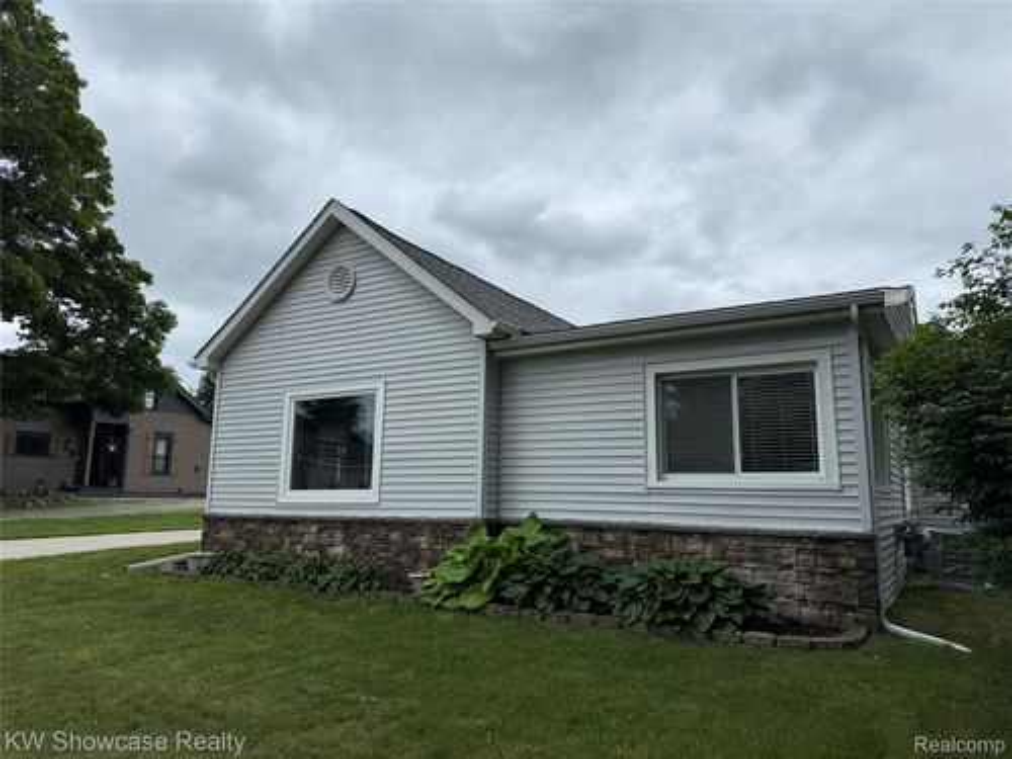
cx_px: 506
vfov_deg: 56.8
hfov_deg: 71.6
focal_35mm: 24
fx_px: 702
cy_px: 380
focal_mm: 6.76
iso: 80
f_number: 1.78
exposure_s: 1/3759
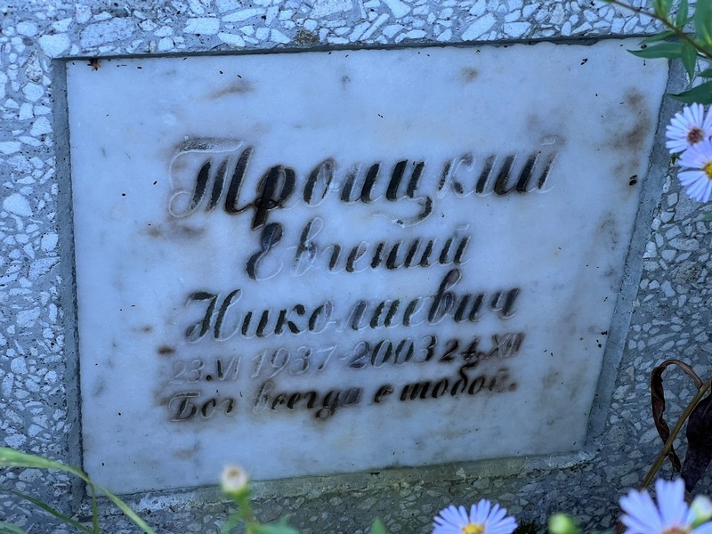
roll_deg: +1.2
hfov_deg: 25.3
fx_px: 1584
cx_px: 356
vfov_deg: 19.1
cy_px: 267
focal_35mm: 77
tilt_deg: -44.3
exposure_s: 1/99
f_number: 2.8
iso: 125
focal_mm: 9
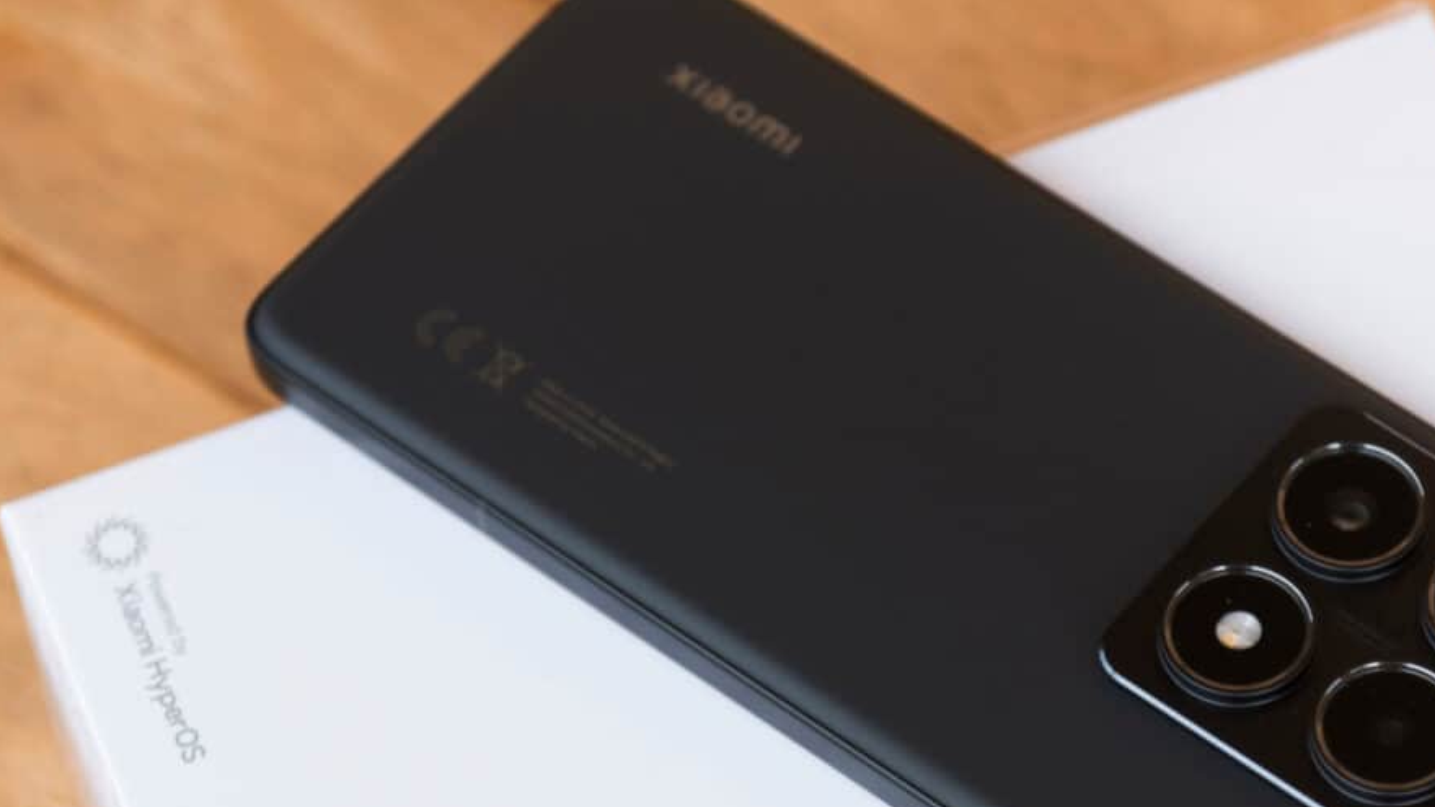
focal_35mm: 192
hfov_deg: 11.2
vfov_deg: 6.3
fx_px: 7306
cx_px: 881
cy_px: 624
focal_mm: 105
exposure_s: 1/80
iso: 500
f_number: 4
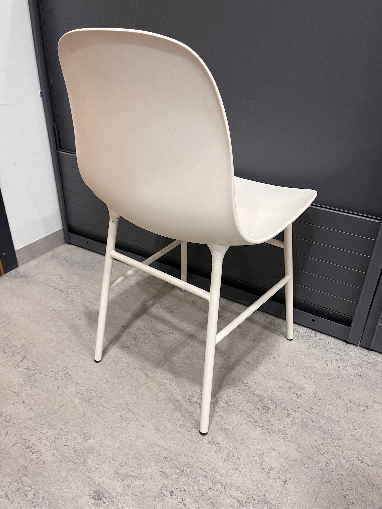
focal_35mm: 26
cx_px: 191
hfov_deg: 53.1
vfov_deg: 67.3
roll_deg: -1.7
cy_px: 254
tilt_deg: -26.3
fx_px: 383
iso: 125
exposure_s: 1/50
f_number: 1.6
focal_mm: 5.1
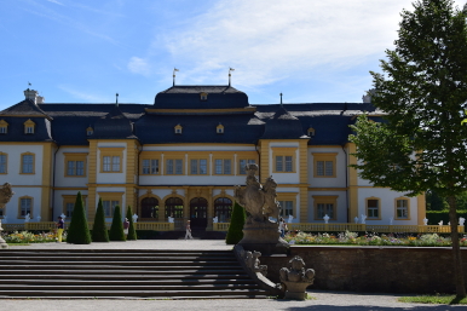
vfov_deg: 27.5
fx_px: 635
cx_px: 213
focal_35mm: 49
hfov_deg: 40.3
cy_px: 167
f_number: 11
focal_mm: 28
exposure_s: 1/500
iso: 280
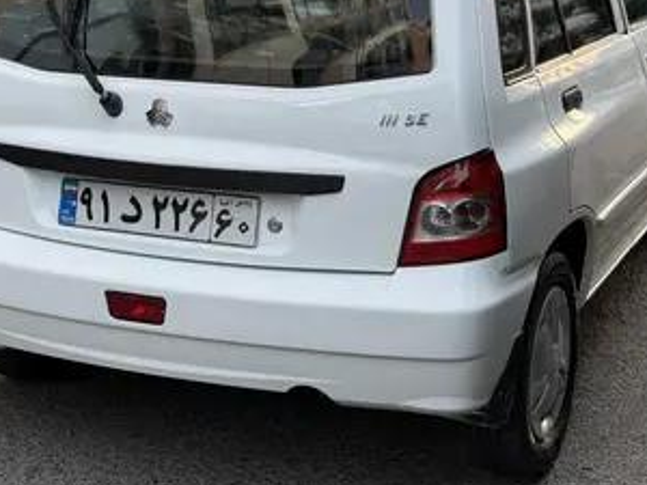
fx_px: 1346
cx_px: 336
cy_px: 172
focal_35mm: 72
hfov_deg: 27.0
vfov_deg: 20.4
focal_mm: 6.76
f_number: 1.78
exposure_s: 1/76
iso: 100
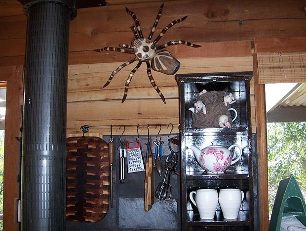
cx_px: 153
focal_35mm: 36
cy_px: 116
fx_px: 319
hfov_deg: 51.3
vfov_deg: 39.8
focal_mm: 6
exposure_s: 1/60
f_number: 3
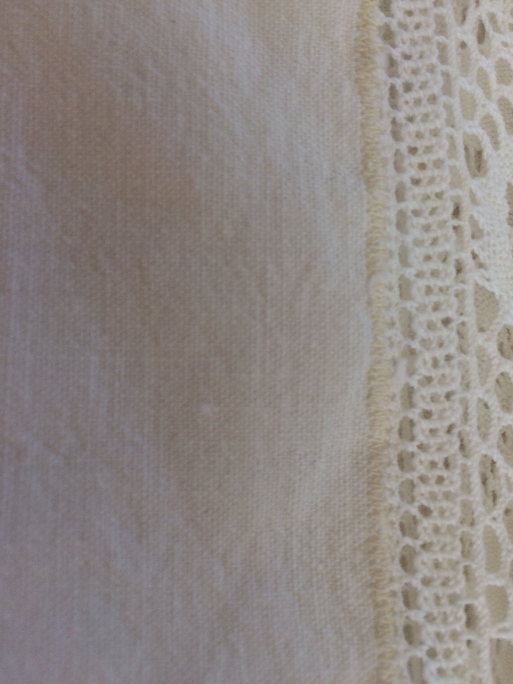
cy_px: 342
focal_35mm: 29
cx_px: 256
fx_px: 573
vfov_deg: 61.7
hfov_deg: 48.2
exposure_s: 1/100
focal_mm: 4.15
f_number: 2.2
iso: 40
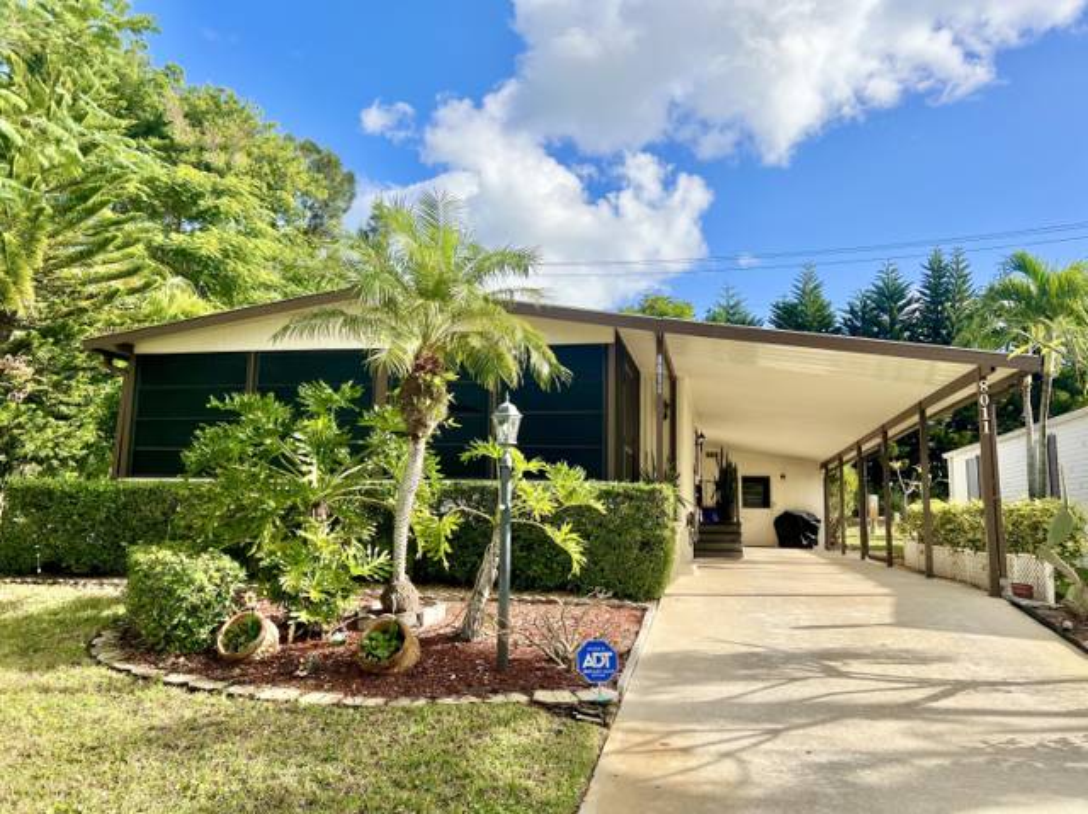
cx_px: 544
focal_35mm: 26
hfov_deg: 67.3
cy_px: 407
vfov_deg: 53.0
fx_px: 817
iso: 50
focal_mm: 5.7
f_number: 1.5
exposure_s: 1/2915
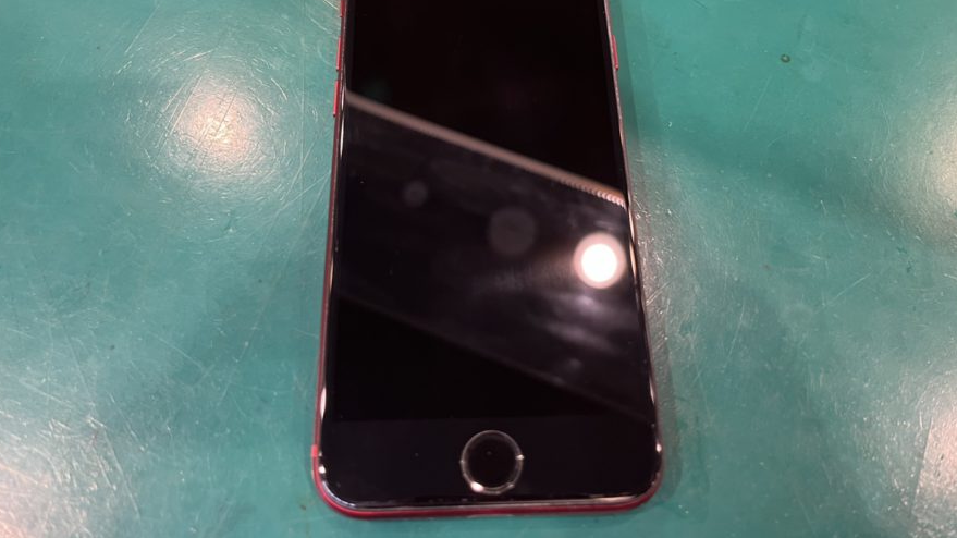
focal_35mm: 29
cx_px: 482
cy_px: 176
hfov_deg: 66.1
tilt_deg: -63.5
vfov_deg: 39.6
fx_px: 736
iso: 200
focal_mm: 5.1
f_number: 1.6
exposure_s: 1/50
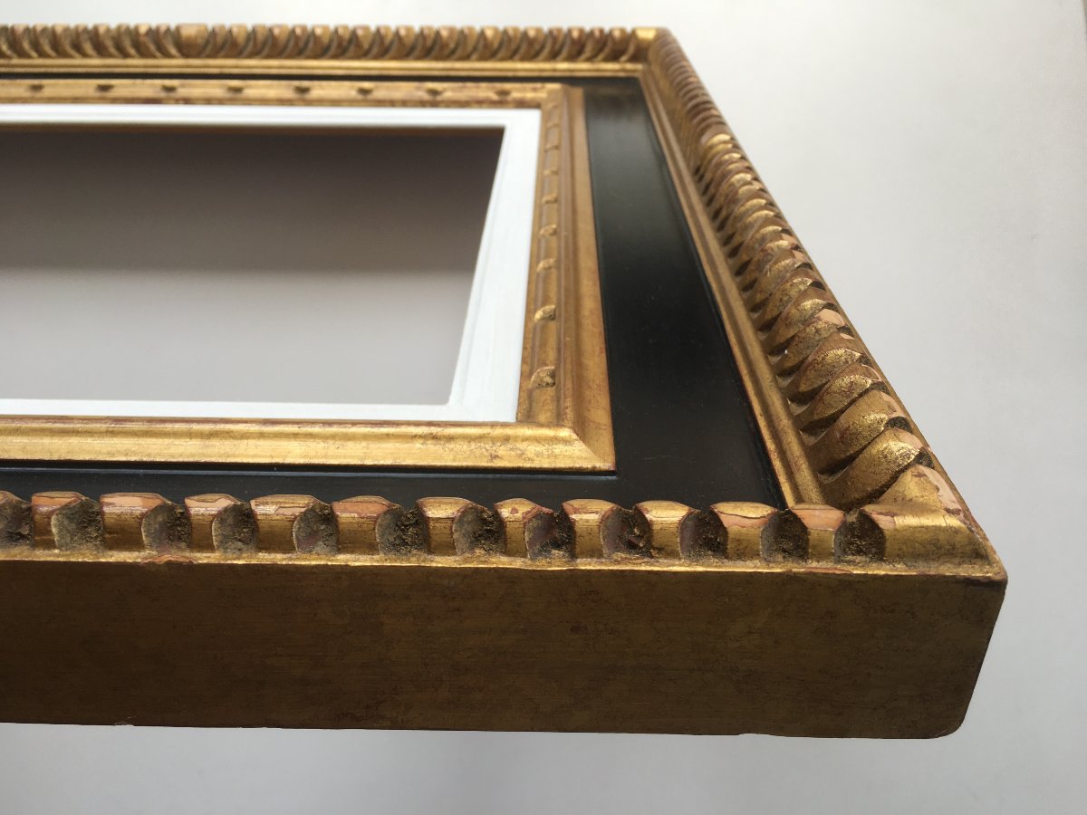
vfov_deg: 48.2
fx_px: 911
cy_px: 408
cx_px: 544
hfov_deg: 61.7
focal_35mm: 29
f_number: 2.2
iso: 25
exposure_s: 1/129
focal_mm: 4.15
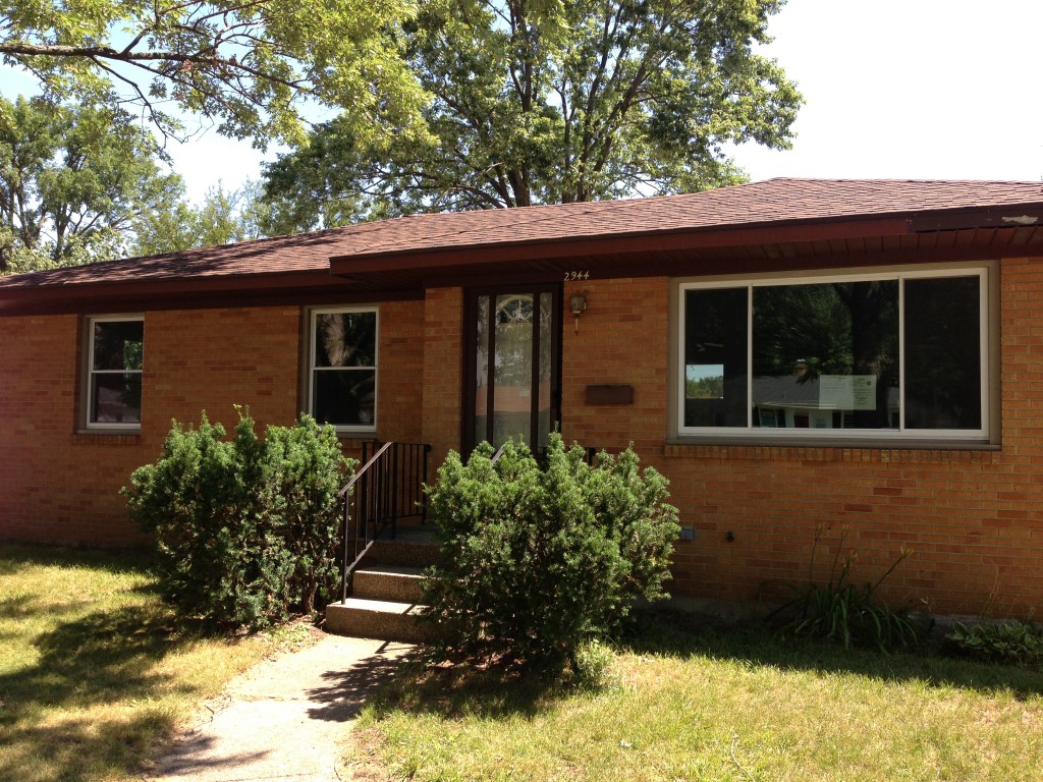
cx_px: 522
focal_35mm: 33
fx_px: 994
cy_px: 391
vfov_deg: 42.9
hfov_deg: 55.4
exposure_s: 1/374
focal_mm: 4.13
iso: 50
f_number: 2.4
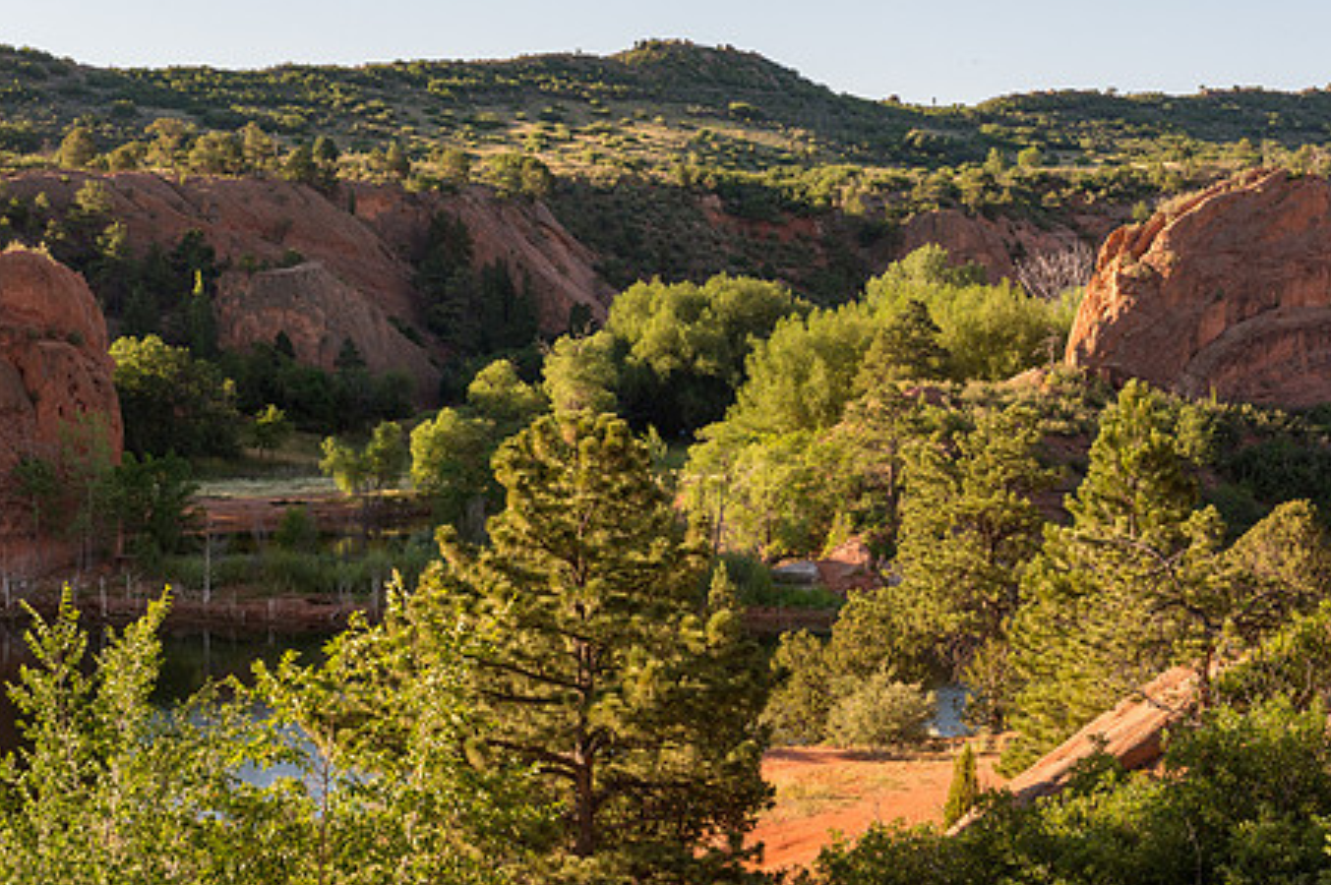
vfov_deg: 18.2
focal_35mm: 75
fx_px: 2771
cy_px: 451
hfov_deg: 26.9
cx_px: 487
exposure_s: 1/320
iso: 1100
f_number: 9
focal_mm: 56
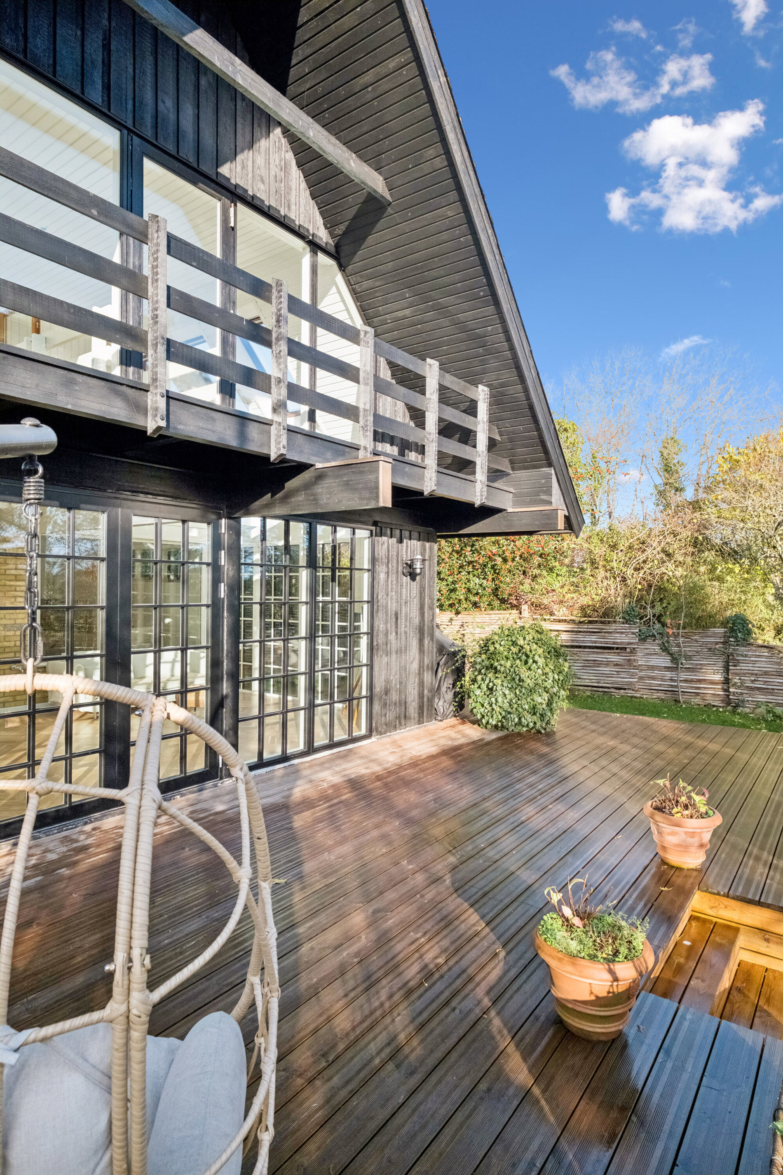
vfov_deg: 86.9
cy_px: 588
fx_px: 620
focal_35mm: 19
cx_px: 392
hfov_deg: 64.6
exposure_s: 1/500
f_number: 8
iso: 1250
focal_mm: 12.6
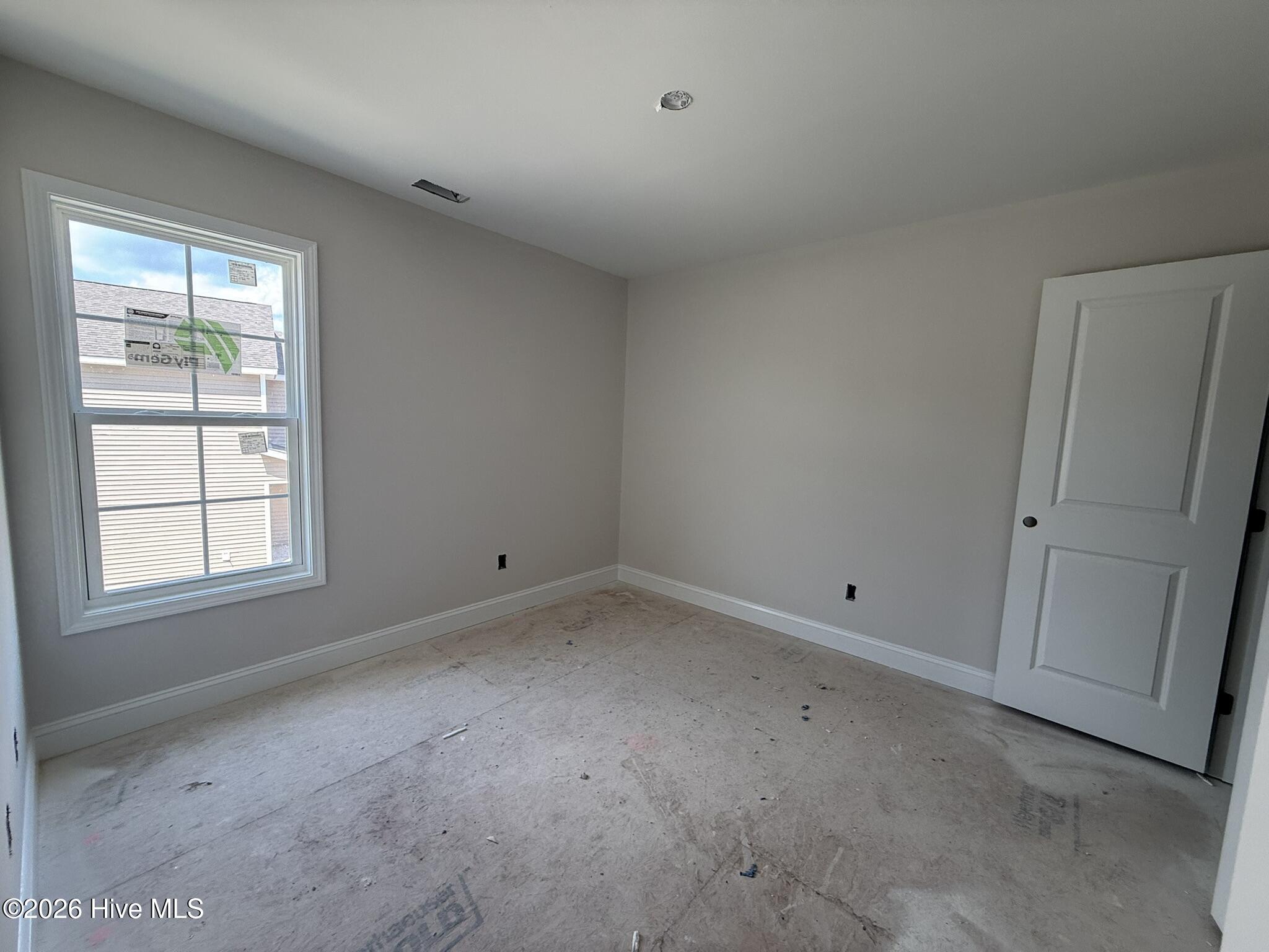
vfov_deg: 85.7
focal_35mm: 14
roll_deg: -2.0
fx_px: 513
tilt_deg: -5.0
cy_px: 476
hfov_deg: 102.1
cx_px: 634
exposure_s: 1/99
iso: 80
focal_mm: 2.22
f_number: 2.2
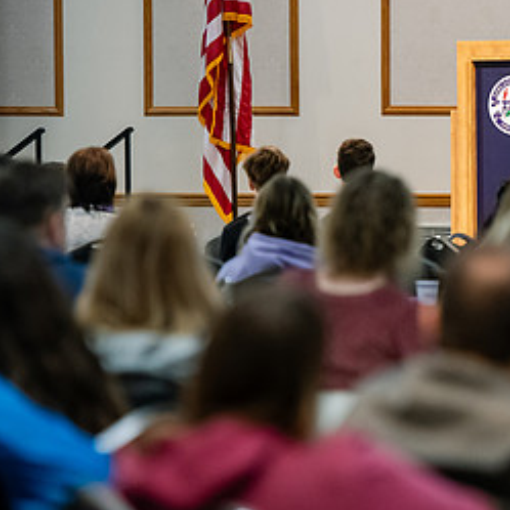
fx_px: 5767
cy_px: 189
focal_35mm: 346
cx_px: 520
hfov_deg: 5.1
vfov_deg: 5.1
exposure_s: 1/200
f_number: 3.5
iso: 2000
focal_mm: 175
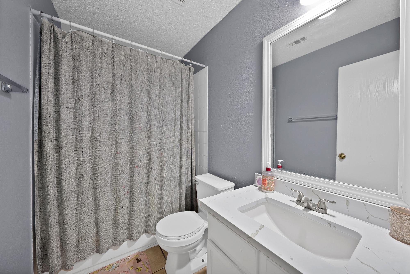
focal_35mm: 12
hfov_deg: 112.6
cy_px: 137
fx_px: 137
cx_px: 205
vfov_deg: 90.1
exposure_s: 1/3
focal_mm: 12
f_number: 9
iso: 640
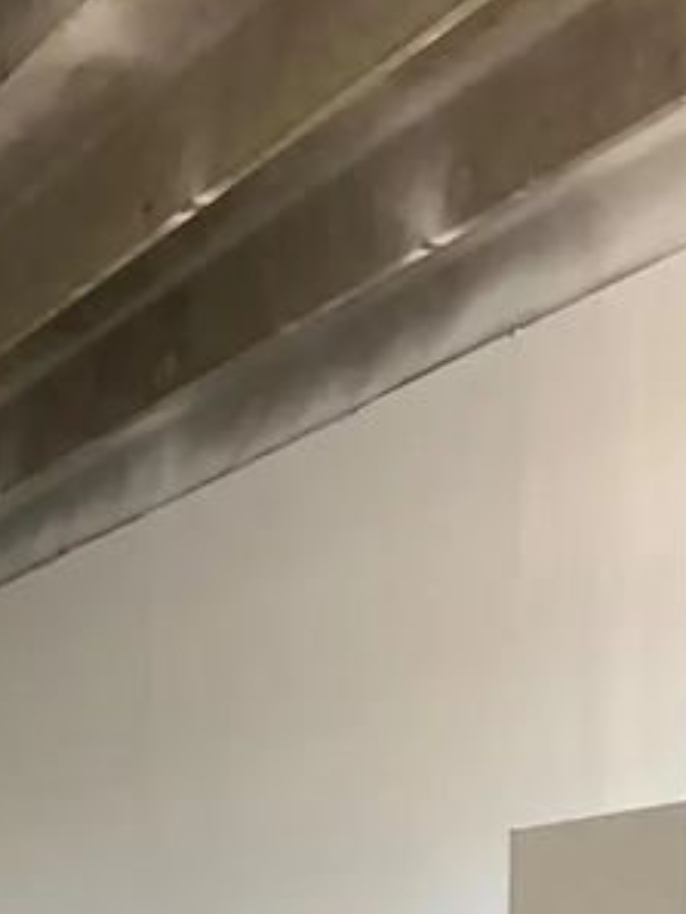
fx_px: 1822
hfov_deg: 19.6
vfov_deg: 23.8
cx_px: -212
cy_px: 1276
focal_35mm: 69
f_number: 1.78
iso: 800
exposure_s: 1/60
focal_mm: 6.76
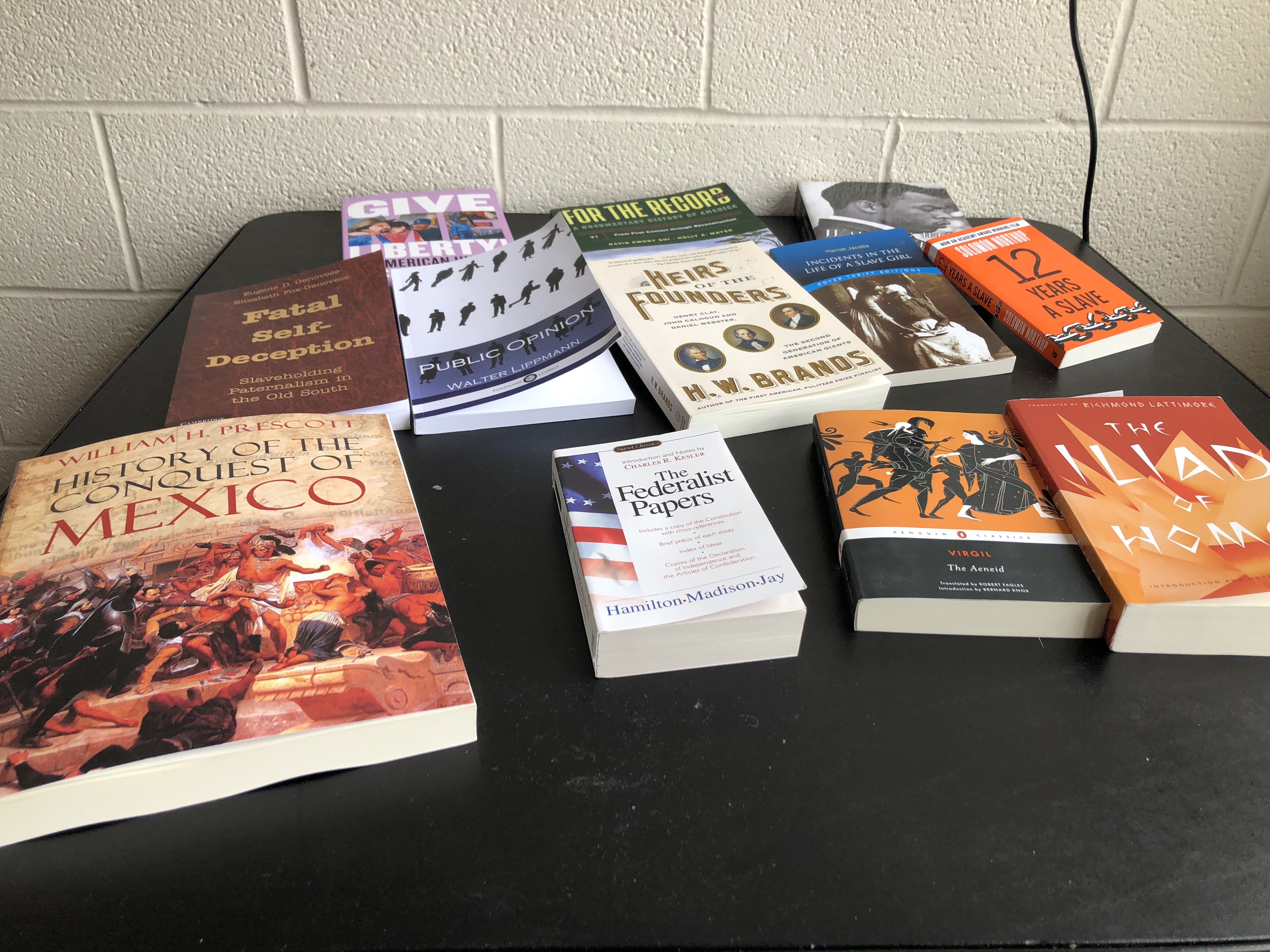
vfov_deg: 49.7
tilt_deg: -31.4
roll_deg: -1.3
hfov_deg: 63.4
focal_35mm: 28
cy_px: 476
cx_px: 635
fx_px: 1027
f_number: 1.8
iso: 64
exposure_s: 1/120
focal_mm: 3.99
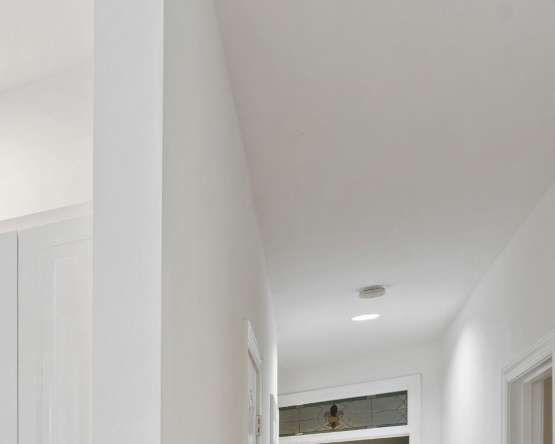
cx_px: -144
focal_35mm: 43
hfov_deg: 33.2
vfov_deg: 30.5
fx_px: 706
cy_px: 510
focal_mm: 10
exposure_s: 2
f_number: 8
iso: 100
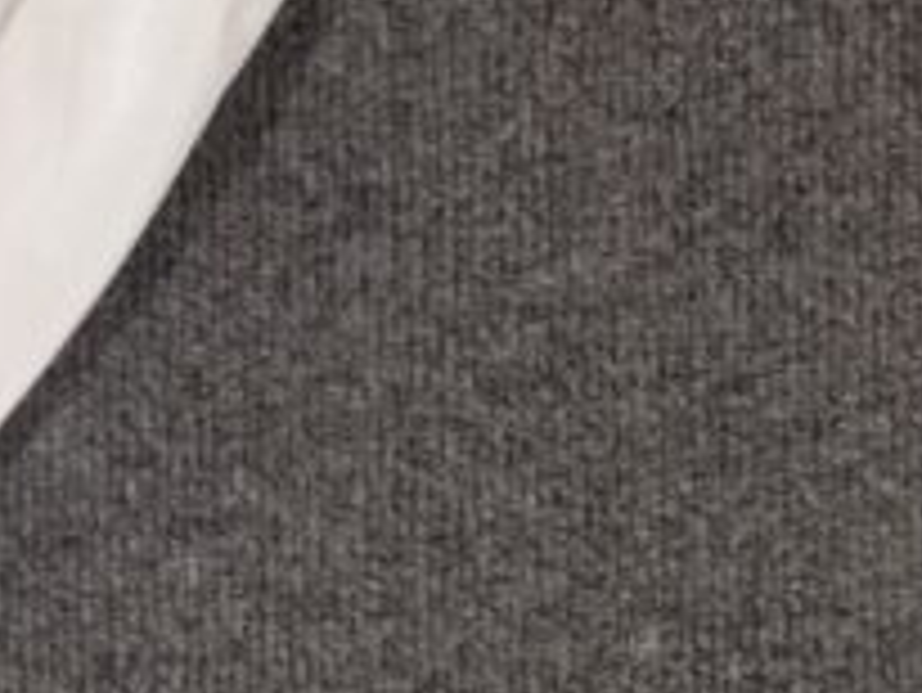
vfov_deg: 11.8
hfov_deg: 12.5
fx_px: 3198
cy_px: -364
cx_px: -1340
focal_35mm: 120
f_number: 1.78
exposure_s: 1/50
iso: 200
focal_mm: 6.76
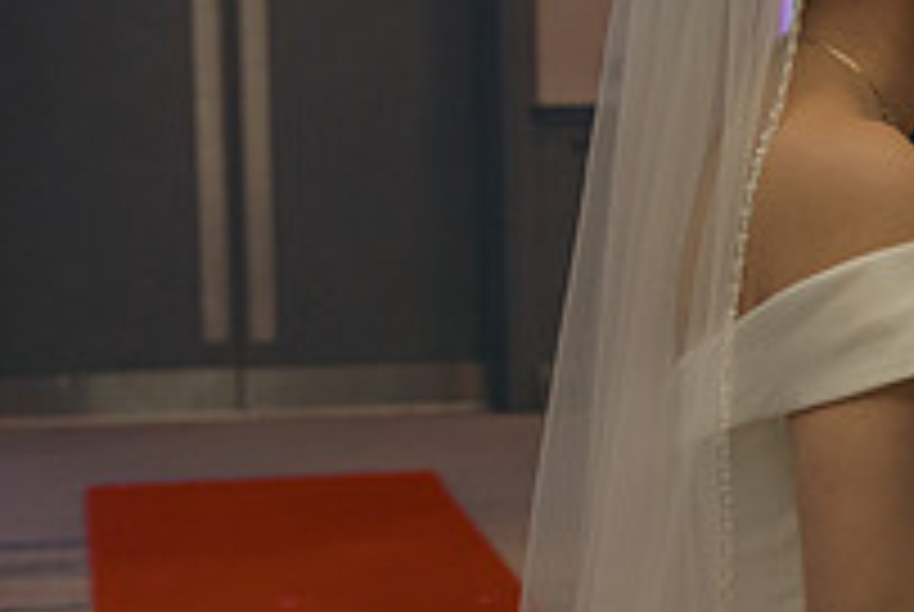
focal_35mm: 117
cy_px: 286
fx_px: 2975
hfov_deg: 16.3
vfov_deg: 11.8
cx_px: 1252
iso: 2500
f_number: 3.5
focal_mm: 41
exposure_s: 1/160
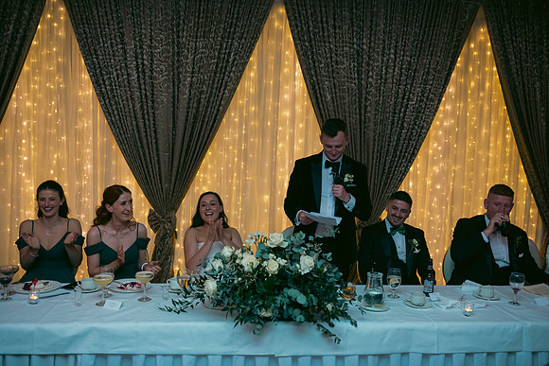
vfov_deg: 38.9
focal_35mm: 34
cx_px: 274
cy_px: 183
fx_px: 519
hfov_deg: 55.8
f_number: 3.5
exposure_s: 1/160
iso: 800
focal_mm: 34
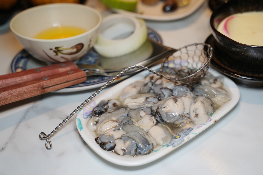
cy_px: 88
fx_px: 343
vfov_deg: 28.6
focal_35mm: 47
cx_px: 132
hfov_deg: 41.9
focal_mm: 47
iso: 200
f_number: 4
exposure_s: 1/60
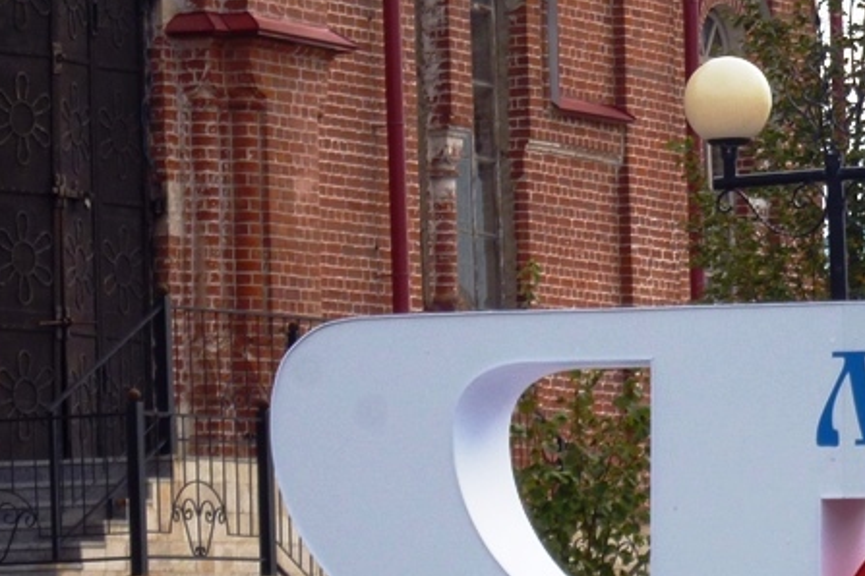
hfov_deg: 7.7
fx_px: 6415
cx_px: 836
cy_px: 684
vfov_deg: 5.1
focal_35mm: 267
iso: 100
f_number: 6.5
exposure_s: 1/125
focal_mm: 20
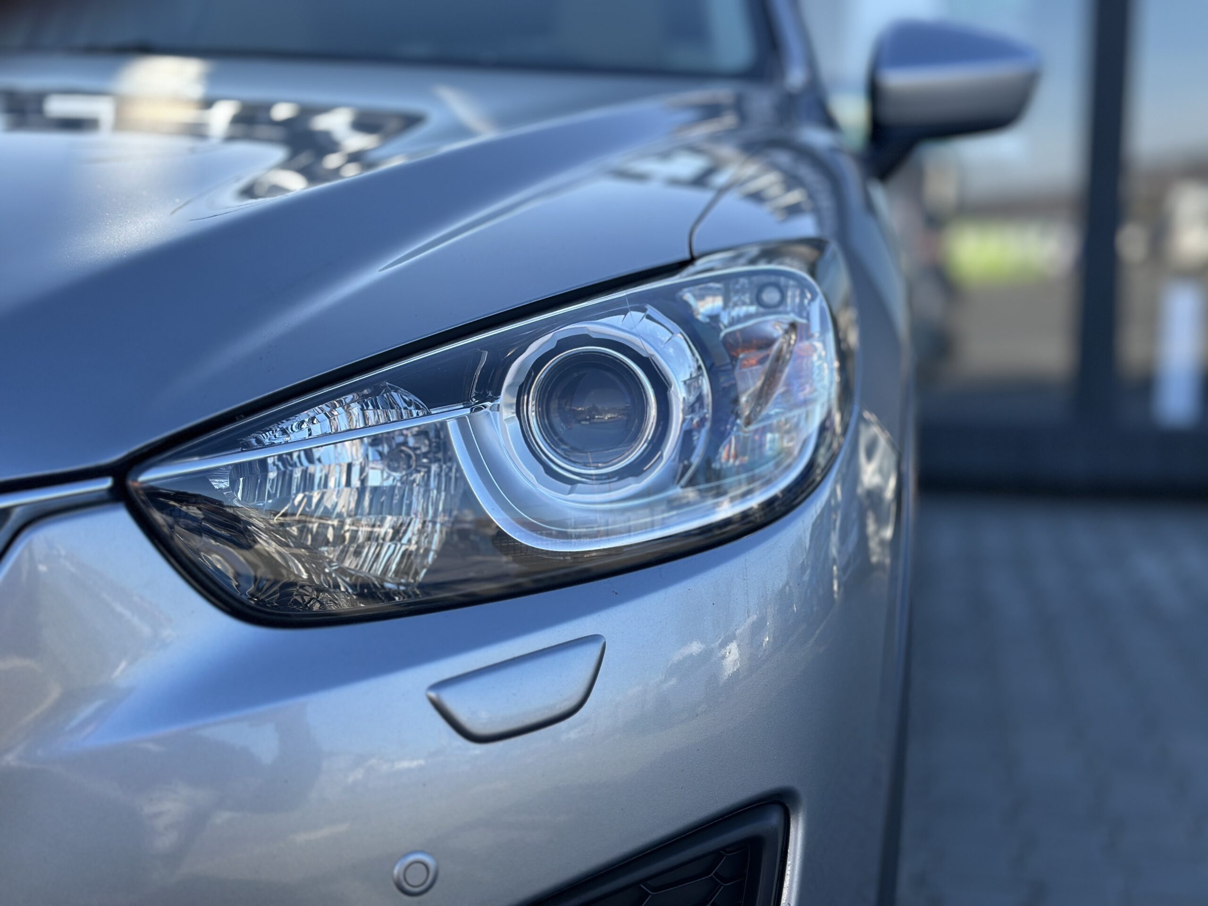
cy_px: 453
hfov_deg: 39.7
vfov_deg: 30.3
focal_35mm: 48
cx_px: 604
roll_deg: -0.2
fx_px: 1675
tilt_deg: -7.1
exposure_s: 1/1414
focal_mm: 6.86
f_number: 1.78
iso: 80
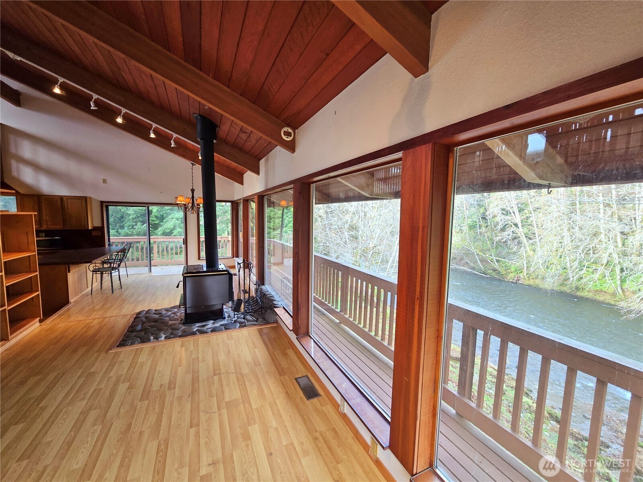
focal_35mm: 13
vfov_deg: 89.9
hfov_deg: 106.2
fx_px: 241
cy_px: 241
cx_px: 322
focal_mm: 2.2
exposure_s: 1/60
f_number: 2.2
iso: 80
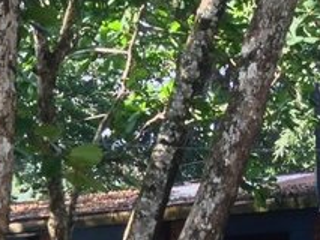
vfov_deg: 7.5
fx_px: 1822
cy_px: 258
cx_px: -275
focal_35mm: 197
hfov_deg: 9.5
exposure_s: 1/139
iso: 50
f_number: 2.4
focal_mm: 4.28
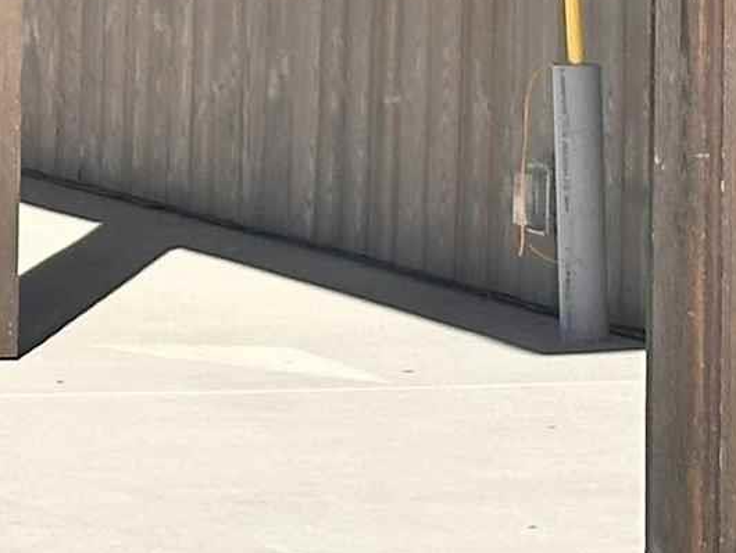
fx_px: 5913
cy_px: -486
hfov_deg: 7.1
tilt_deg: +2.2
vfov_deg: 5.3
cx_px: -179
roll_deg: -1.4
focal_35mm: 278
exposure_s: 1/3367
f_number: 1.78
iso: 64
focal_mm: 6.86
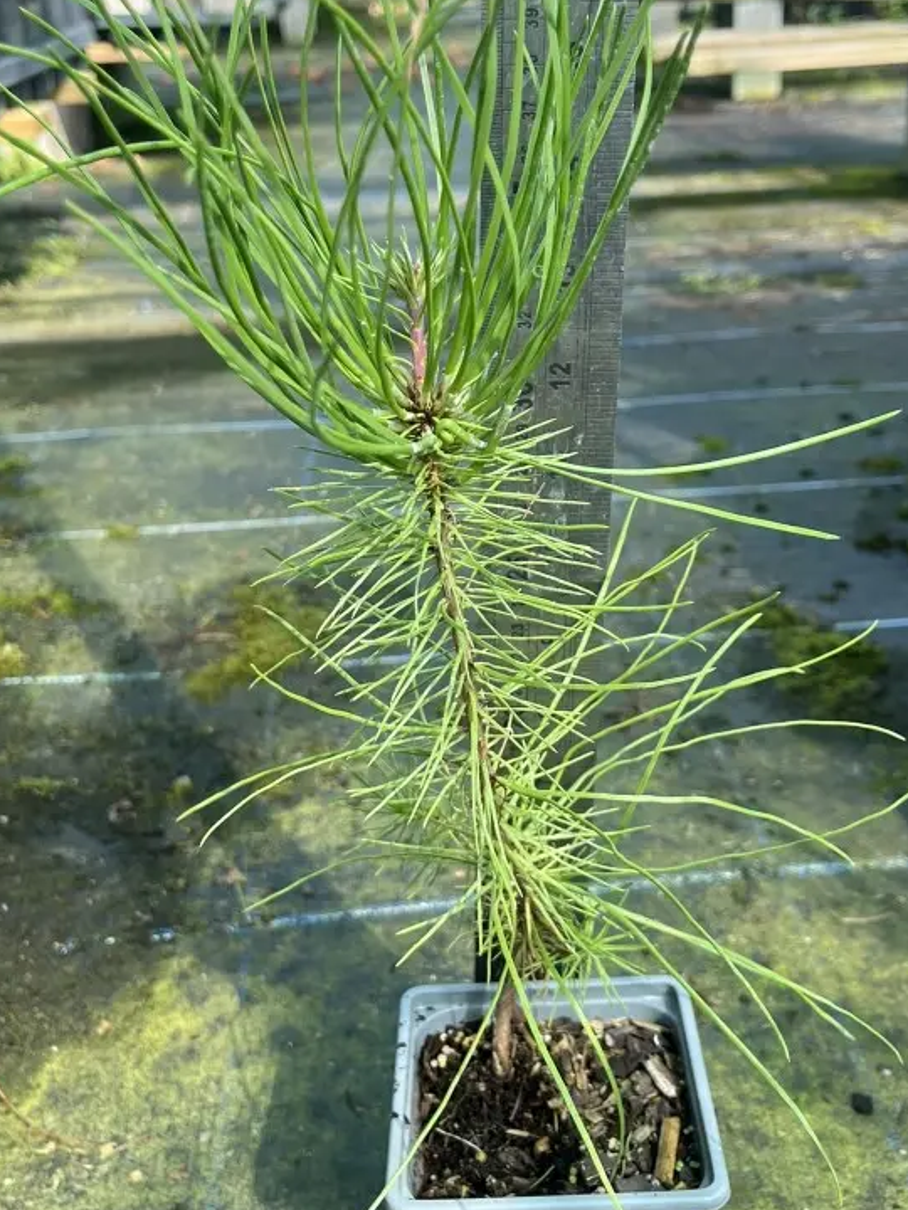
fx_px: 1364
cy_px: 578
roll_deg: +0.5
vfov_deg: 47.8
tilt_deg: -24.7
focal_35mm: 39
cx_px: 457
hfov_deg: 36.8
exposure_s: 1/381
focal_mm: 5.1
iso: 50
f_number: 1.6
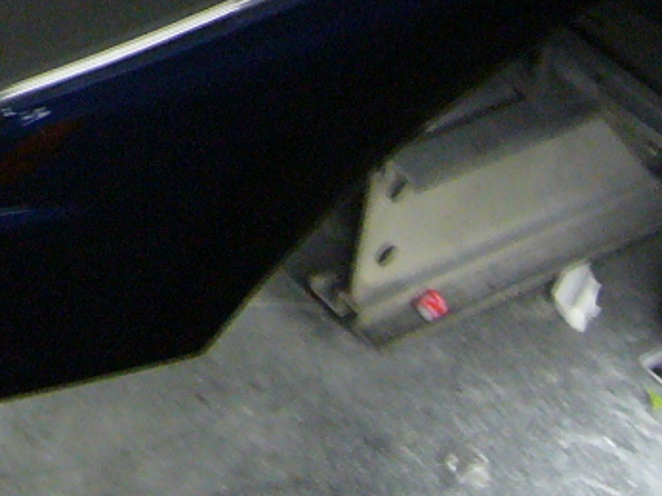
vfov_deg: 10.9
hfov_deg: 14.5
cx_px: -238
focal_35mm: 129
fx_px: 2466
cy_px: -347
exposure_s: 1/8
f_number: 2.8
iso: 200
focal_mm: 5.8
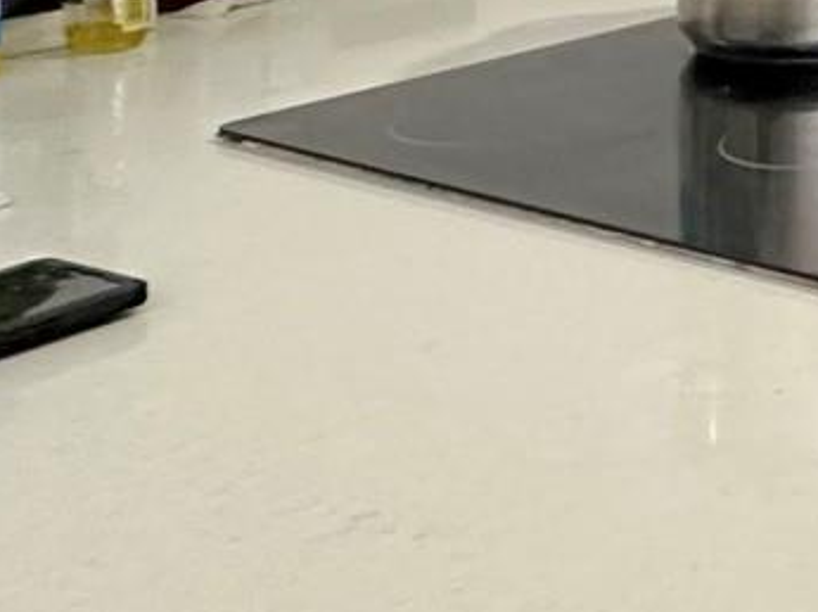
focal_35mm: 65
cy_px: -263
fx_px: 1534
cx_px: 1645
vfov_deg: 20.0
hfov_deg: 18.7
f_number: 2.2
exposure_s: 1/60
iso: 400
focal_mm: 2.22
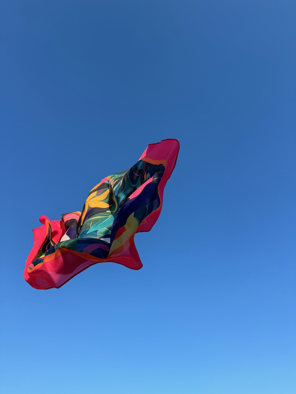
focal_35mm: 24
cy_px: 197
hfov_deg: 56.8
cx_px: 148
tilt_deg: +49.4
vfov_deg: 71.6
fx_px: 274
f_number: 1.78
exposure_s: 1/3096
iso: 80
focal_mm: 6.76
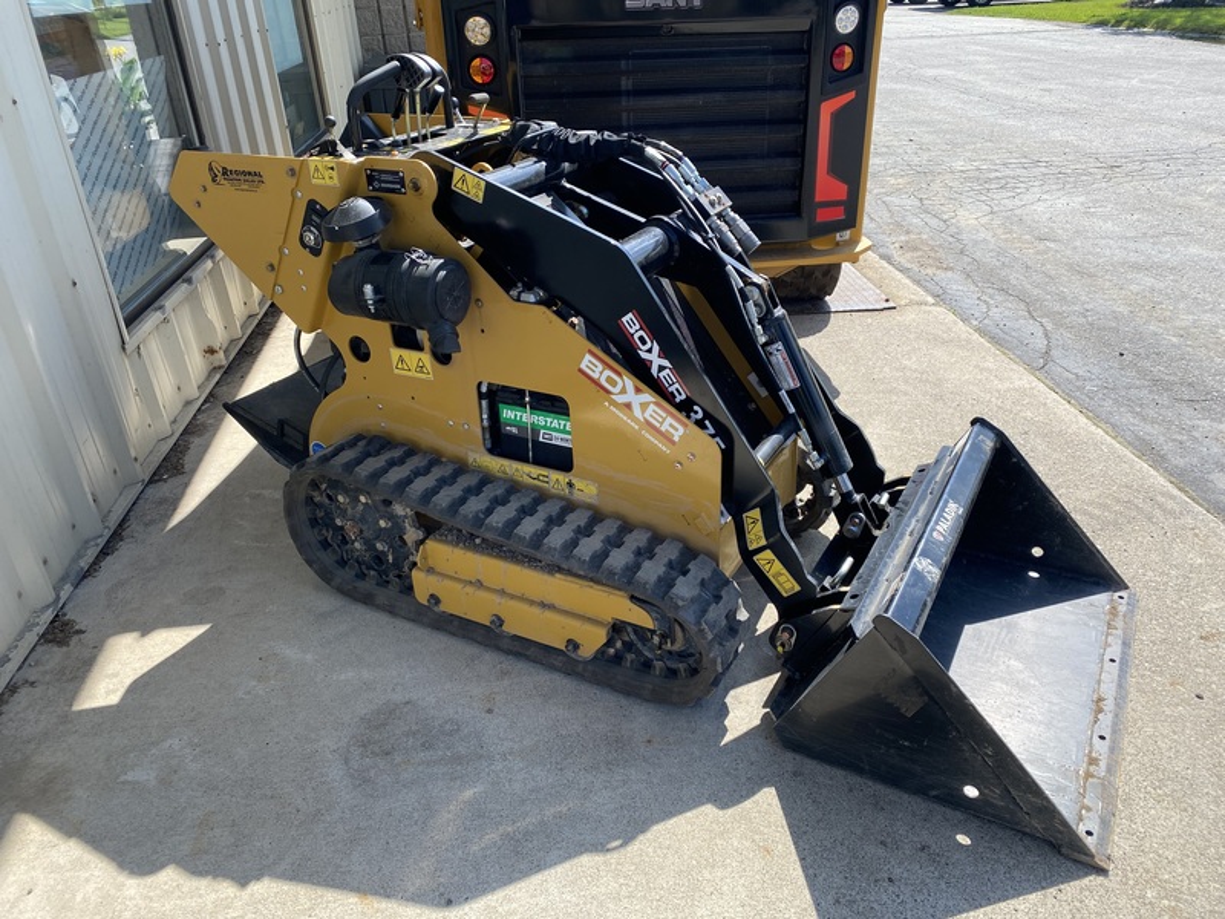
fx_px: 920
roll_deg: +3.0
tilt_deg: -26.1
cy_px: 460
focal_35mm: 26
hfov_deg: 67.3
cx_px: 612
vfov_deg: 53.1
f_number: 1.8
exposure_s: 1/1272
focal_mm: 4.25
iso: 32
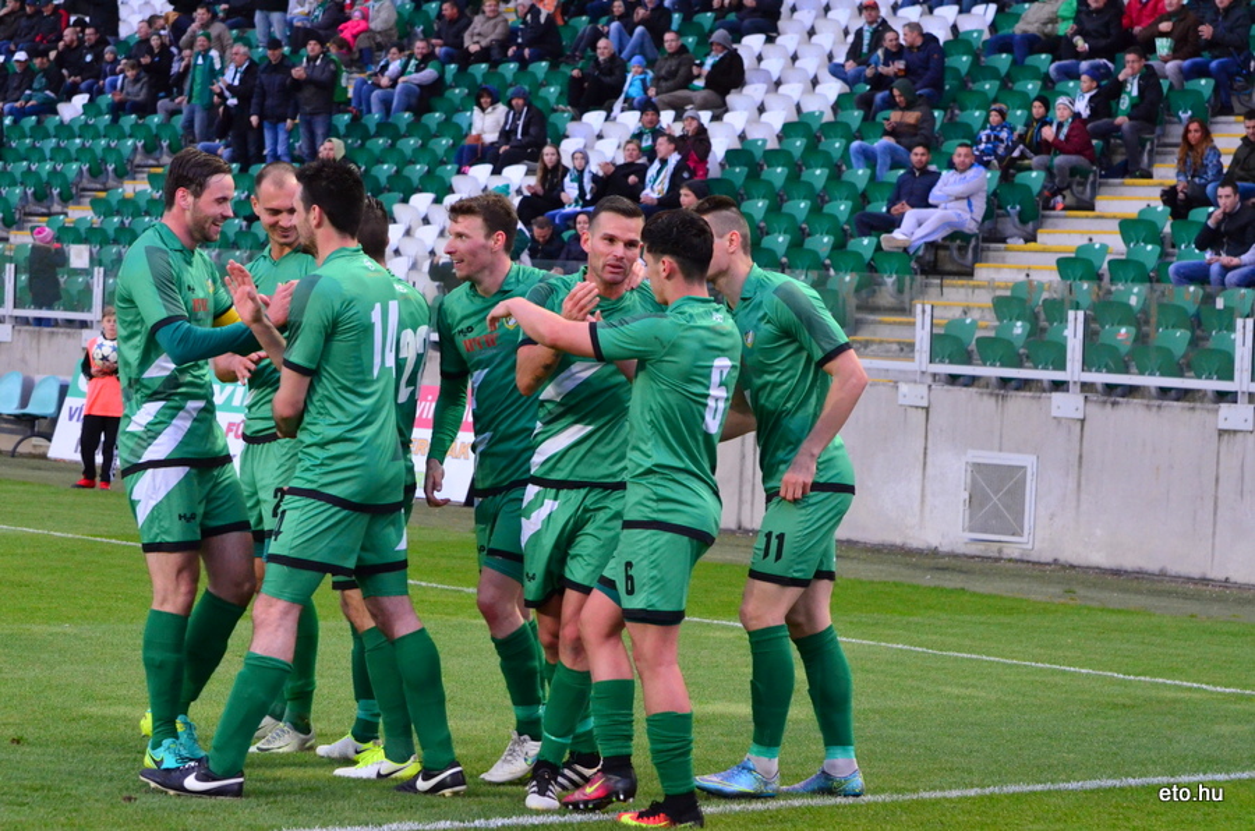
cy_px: 416
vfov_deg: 13.0
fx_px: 3653
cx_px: 628
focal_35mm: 105
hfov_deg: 19.5
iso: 3200
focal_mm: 70
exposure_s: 1/640
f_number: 5.6
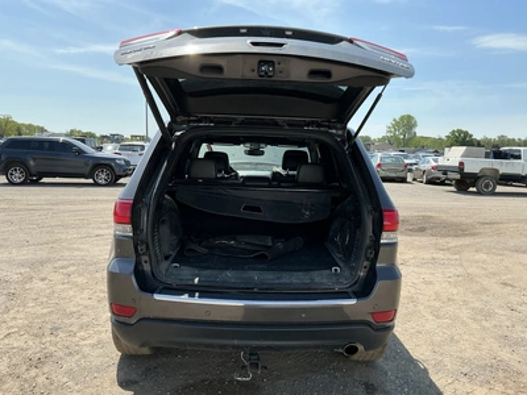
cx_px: 264
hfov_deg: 63.4
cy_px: 198
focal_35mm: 28
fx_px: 426
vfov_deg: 49.7
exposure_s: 1/1377
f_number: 1.8
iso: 25
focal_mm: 3
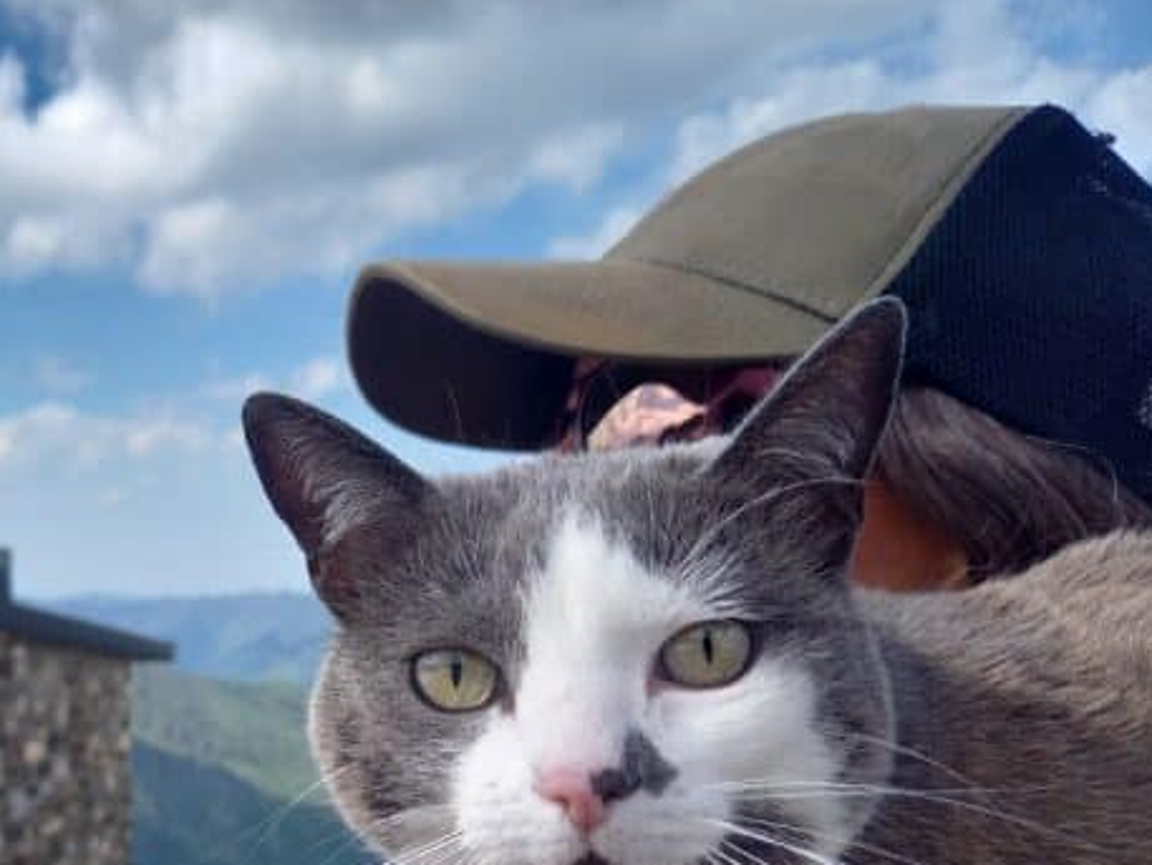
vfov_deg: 34.0
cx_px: 217
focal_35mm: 41
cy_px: 705
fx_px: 1365
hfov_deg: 43.4
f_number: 1.8
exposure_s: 1/799
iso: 50
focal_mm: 4.65
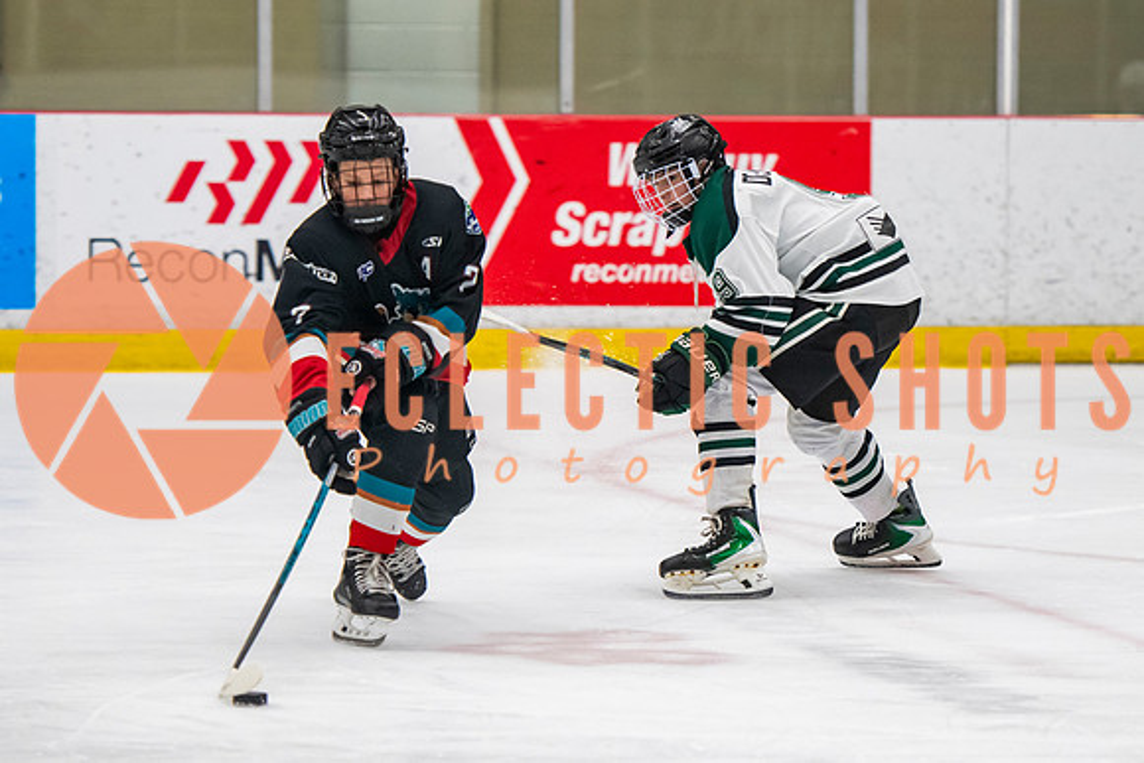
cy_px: 329
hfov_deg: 9.8
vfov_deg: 6.5
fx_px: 6677
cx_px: 664
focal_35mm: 210
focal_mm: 125
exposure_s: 1/640
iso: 2000
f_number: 3.2
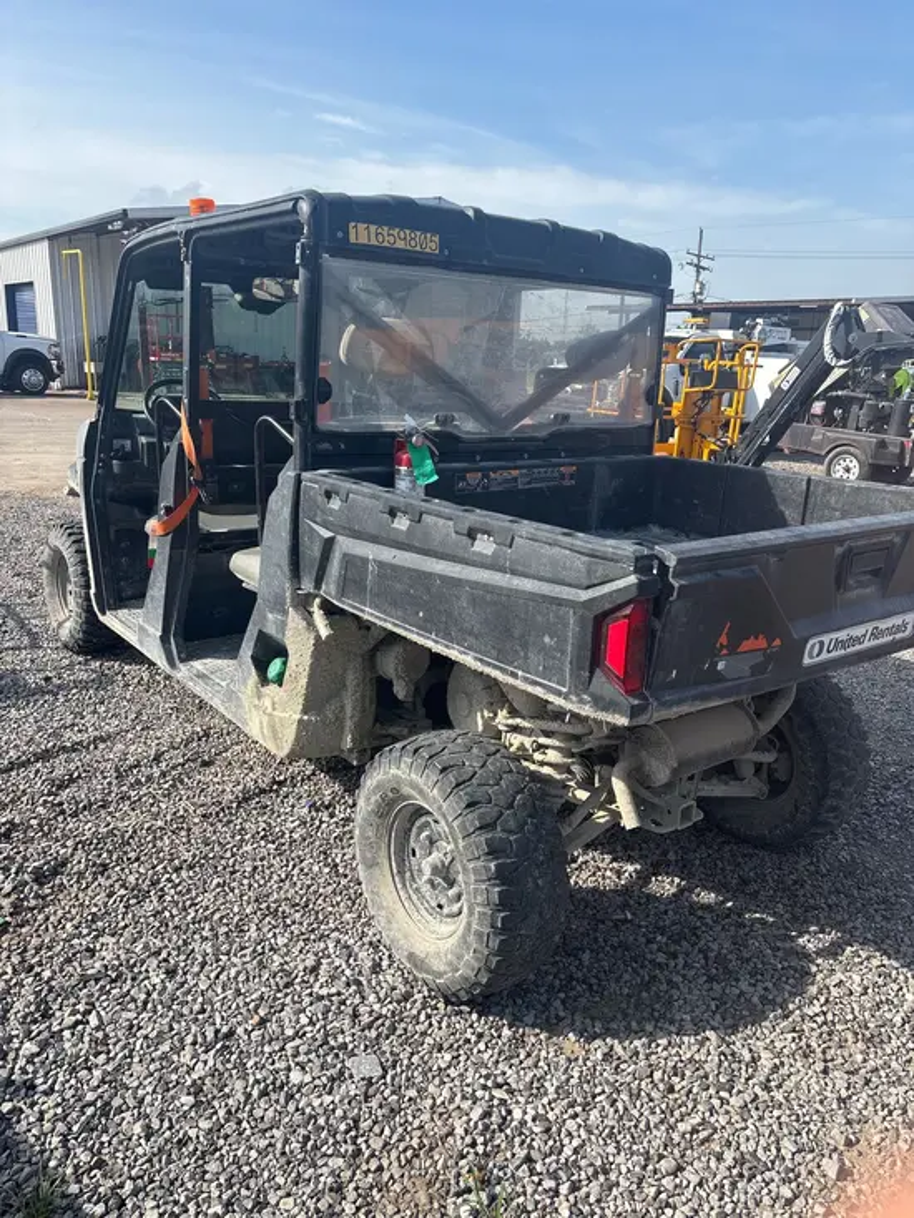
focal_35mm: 26
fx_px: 915
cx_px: 457
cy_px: 609
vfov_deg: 67.3
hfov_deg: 53.1
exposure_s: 1/1984
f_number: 1.6
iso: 50
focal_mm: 5.96
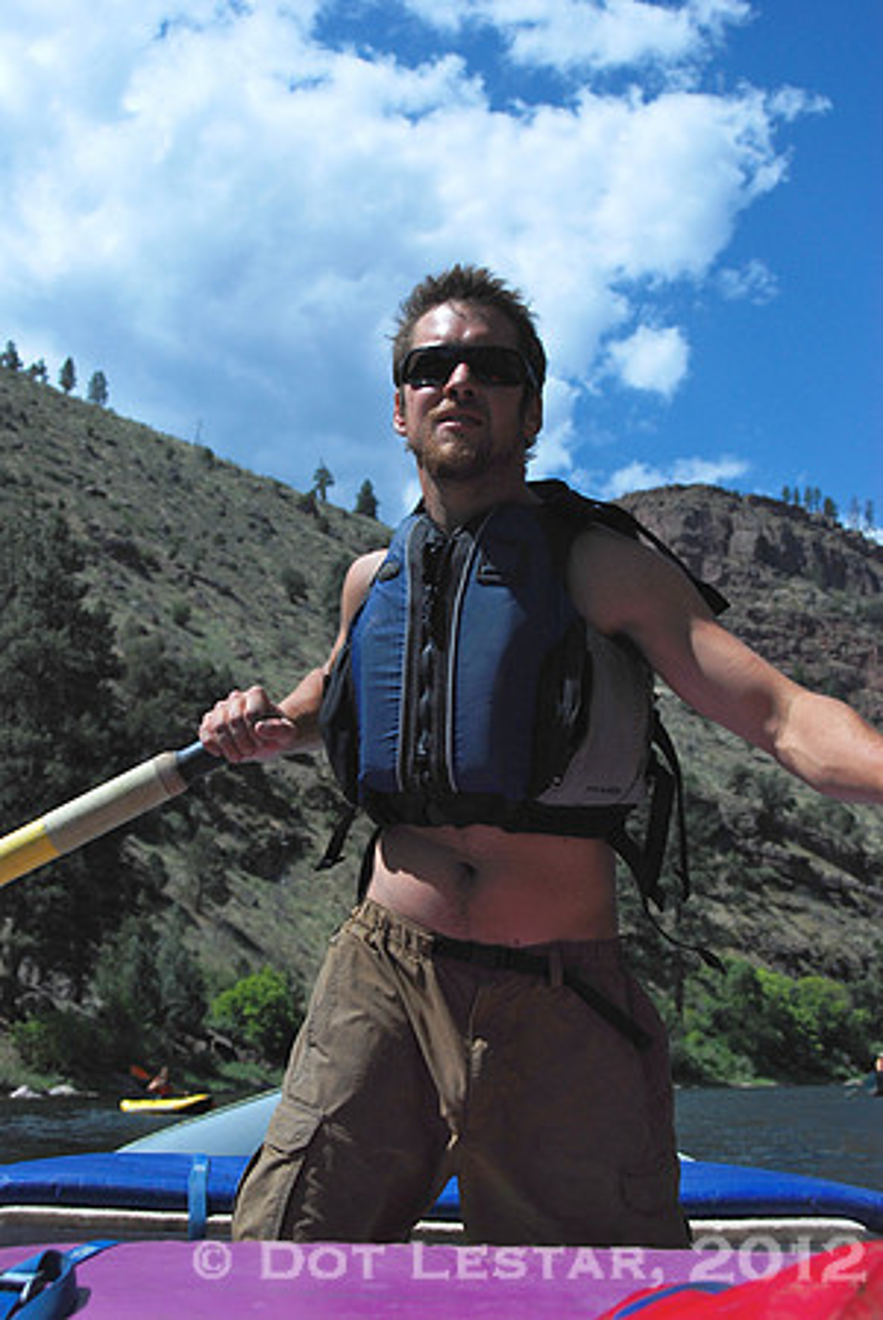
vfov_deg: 46.4
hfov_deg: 32.0
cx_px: 442
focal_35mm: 42
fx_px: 1542
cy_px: 660
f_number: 5
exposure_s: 1/2500
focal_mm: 28
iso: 200
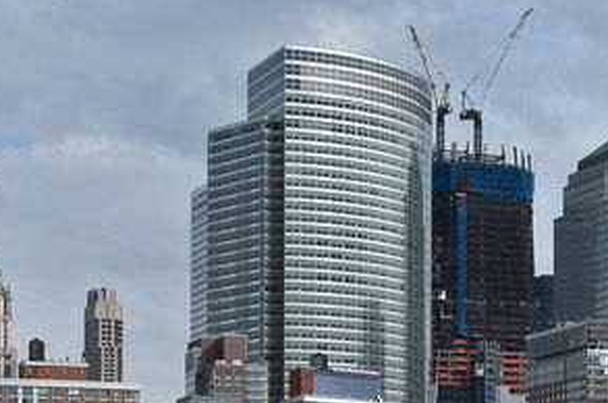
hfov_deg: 16.4
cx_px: 454
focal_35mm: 125
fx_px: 2099
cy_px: 479
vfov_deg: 10.8
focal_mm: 27
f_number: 8
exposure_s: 1/640
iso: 200
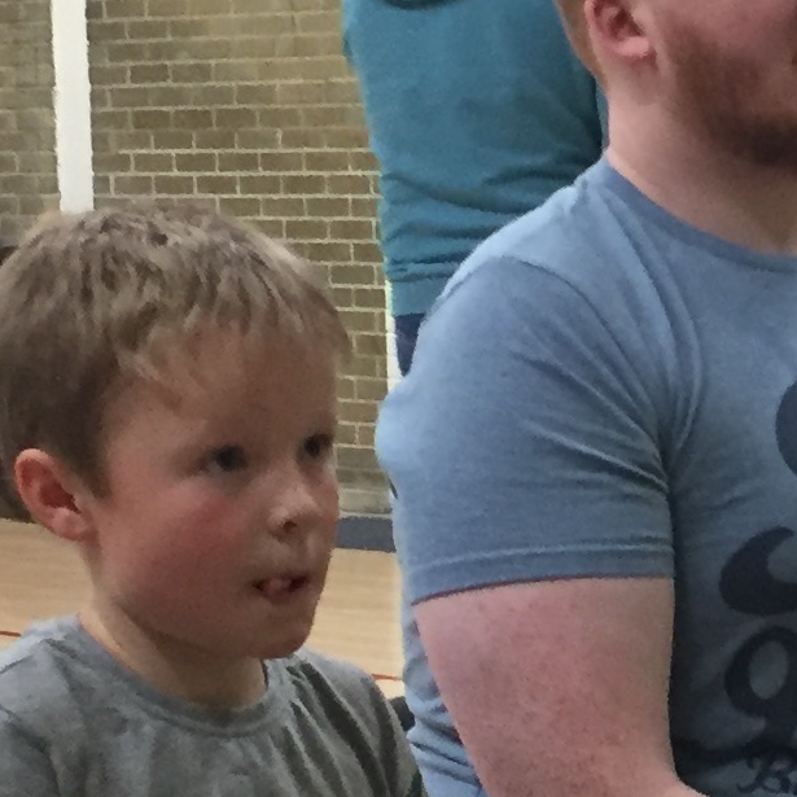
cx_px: 1030
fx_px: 3543
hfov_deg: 12.4
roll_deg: -0.3
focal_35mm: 136
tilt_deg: -6.3
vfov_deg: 12.8
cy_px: 590
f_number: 2.2
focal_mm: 4.15
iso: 250
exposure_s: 1/20
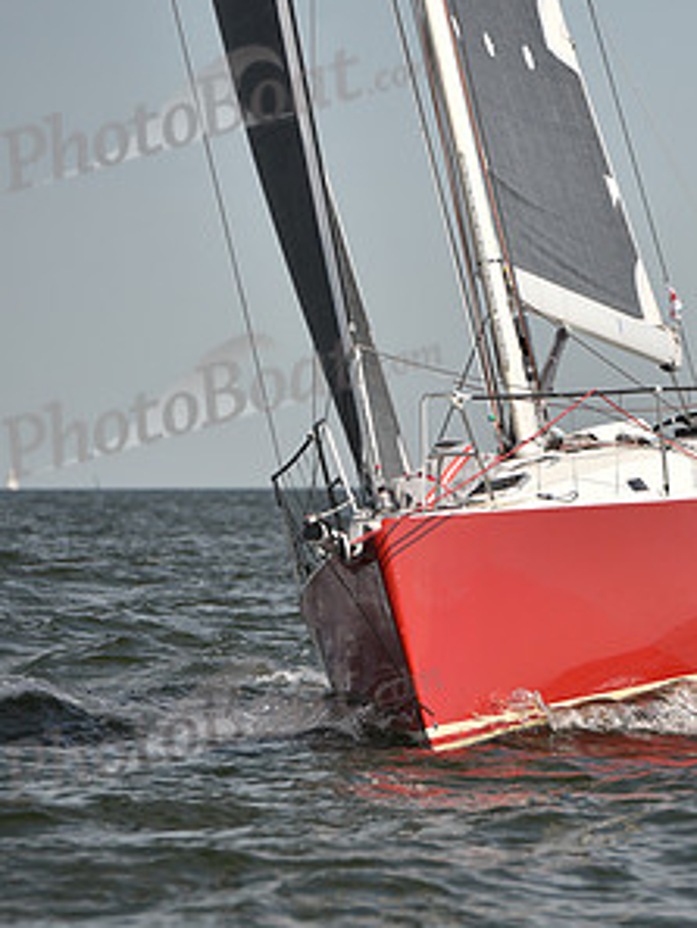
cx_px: 606
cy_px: 517
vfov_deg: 5.3
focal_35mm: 375
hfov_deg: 4.0
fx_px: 10060
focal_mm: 200
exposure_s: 1/1250
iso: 250
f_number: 5
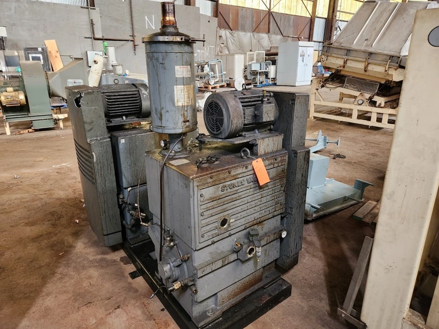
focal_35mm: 23
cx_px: 220
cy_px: 164
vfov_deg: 58.9
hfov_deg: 73.9
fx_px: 292
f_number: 1.8
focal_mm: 5.4
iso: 500
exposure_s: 1/60
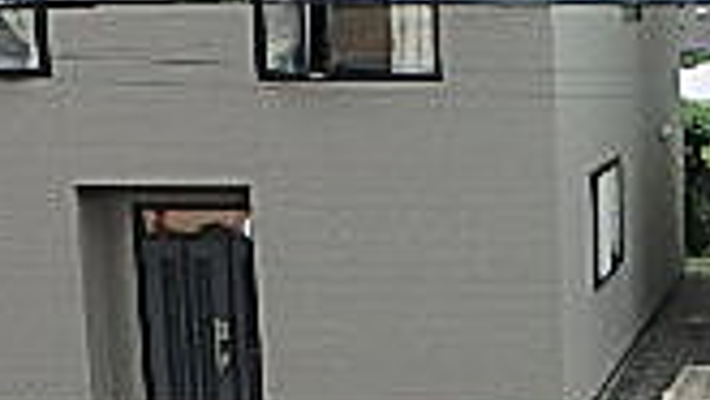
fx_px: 1676
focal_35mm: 89
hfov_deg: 20.3
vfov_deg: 13.6
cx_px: 1080
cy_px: 314
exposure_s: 1/160
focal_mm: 3.7
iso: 125
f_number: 3.5
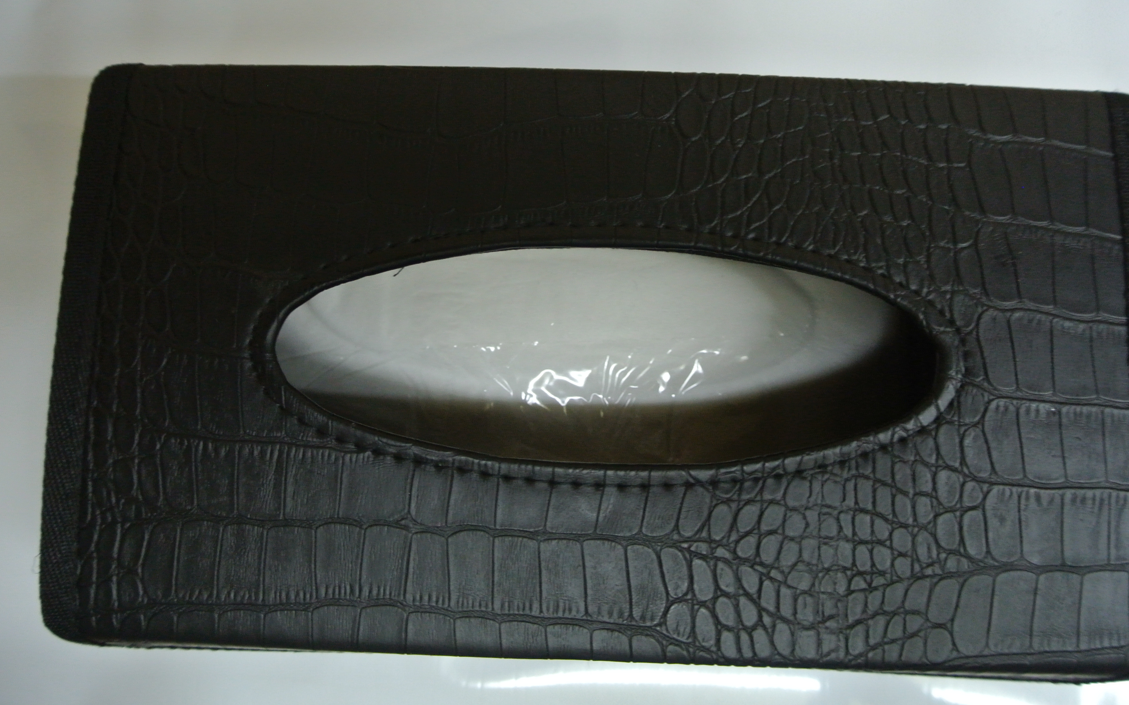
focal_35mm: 30
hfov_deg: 62.9
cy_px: 339
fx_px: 923
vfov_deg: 41.8
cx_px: 590
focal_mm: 10.7
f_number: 3.5
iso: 720
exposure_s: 1/30
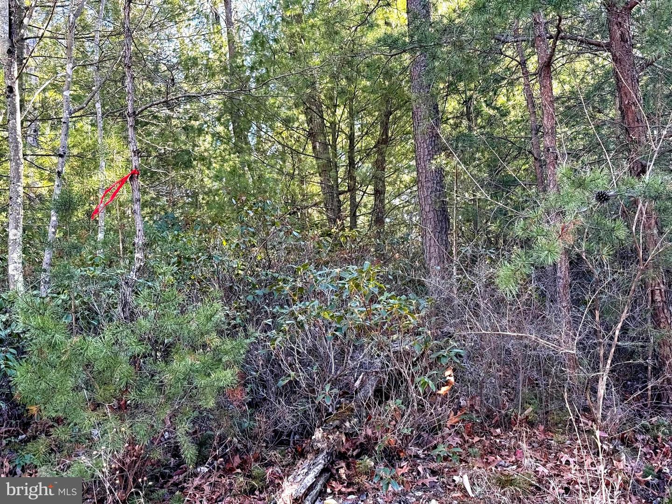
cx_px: 336
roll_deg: +3.5
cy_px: 252
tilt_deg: +8.7
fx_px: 932
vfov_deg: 30.3
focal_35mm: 48
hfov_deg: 39.7
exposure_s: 1/188
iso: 64
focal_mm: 6.76
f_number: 1.78
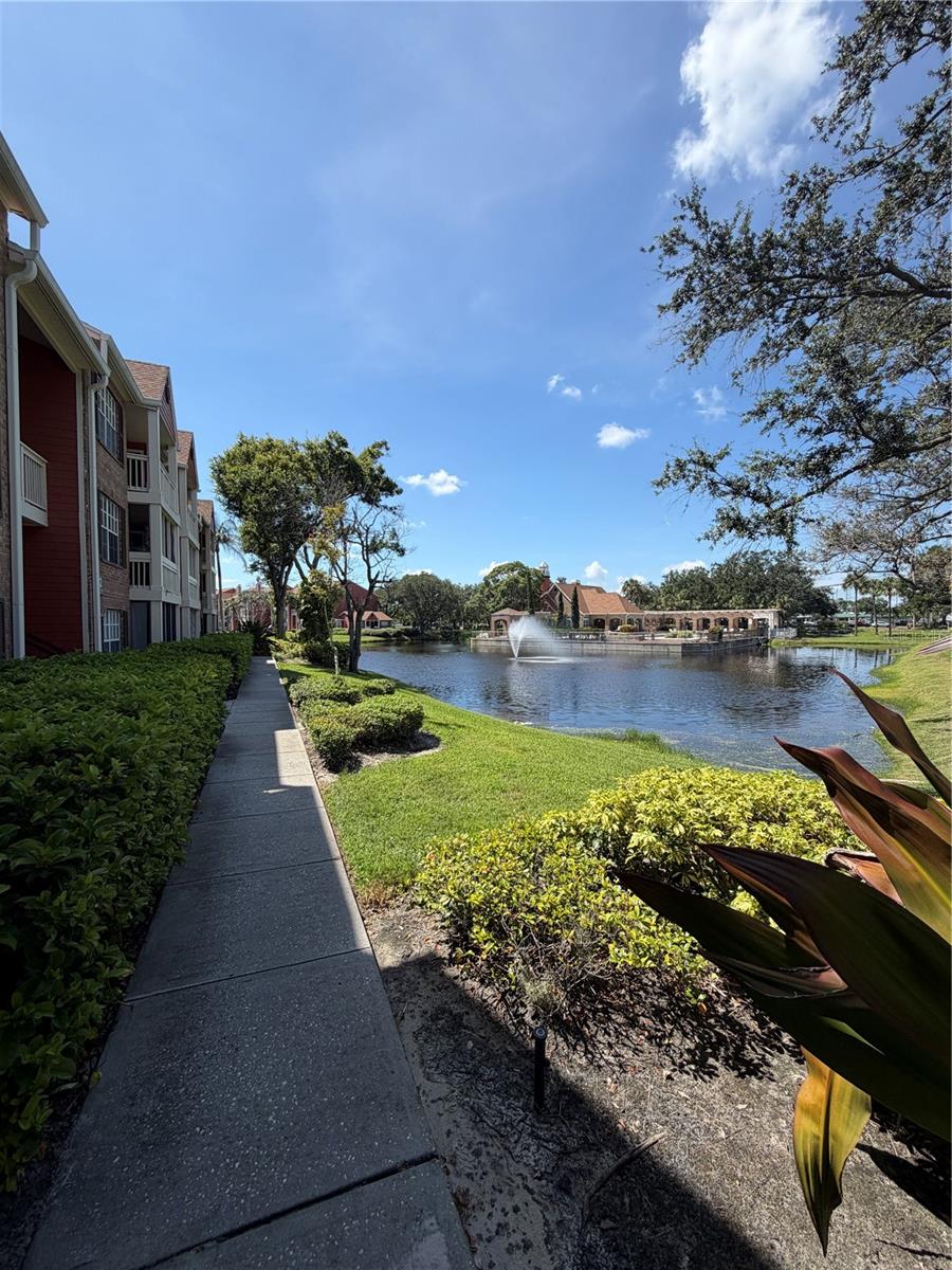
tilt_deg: -1.2
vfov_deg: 102.1
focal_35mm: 14
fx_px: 513
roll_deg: +0.2
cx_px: 476
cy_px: 635
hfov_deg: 85.7
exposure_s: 1/770
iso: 25
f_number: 2.2
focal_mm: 2.22
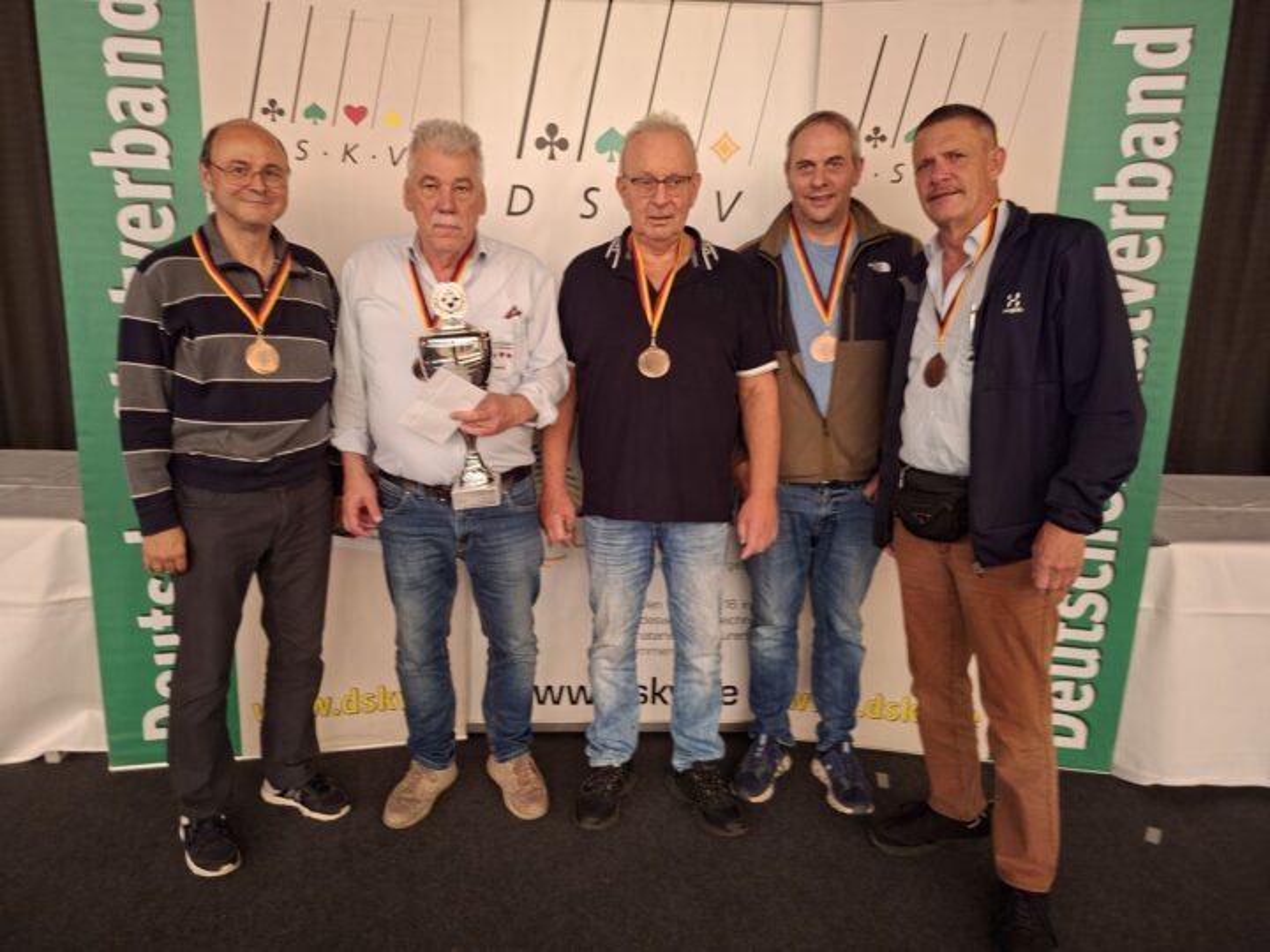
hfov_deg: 73.9
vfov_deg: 58.9
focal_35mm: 23
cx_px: 635
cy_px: 476
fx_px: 844
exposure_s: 1/25
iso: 320
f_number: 1.8
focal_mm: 5.54
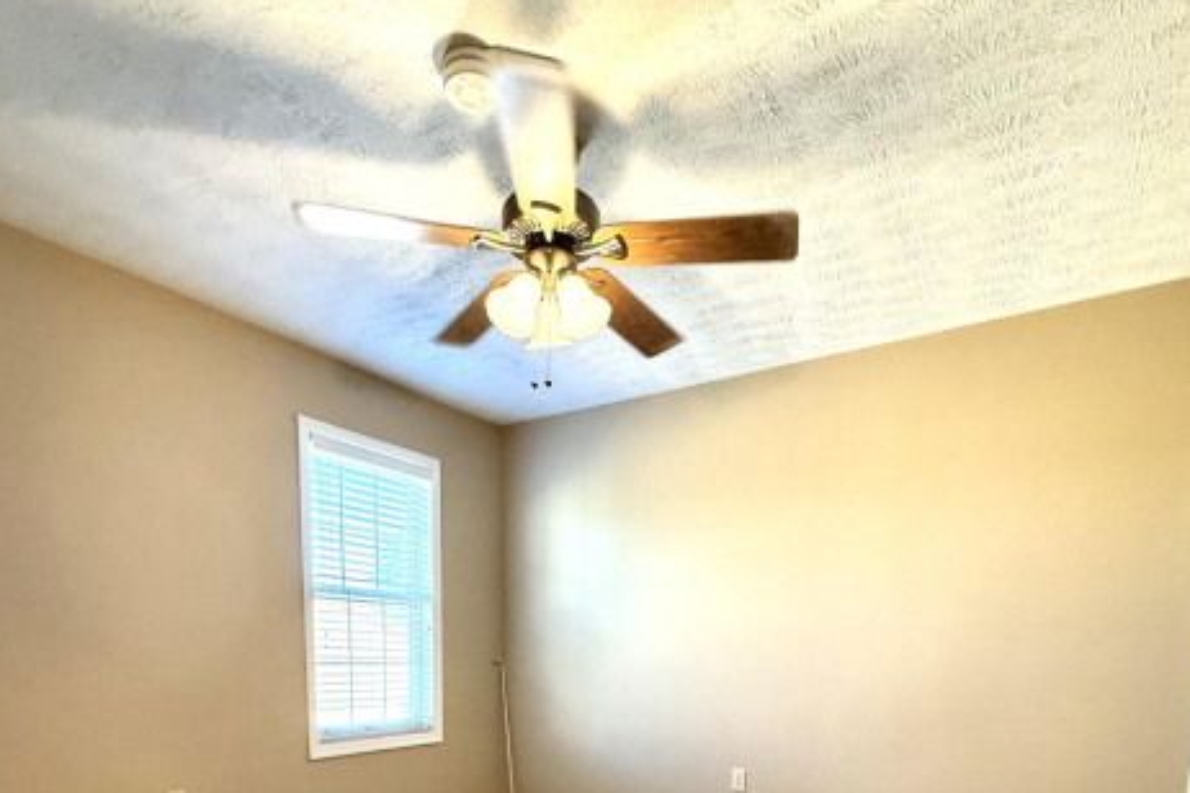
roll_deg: -1.2
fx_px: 694
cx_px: 577
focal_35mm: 21
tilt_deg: -8.3
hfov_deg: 81.2
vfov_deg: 50.9
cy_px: 748
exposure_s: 1/120
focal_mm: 2.22
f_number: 2.2
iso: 400
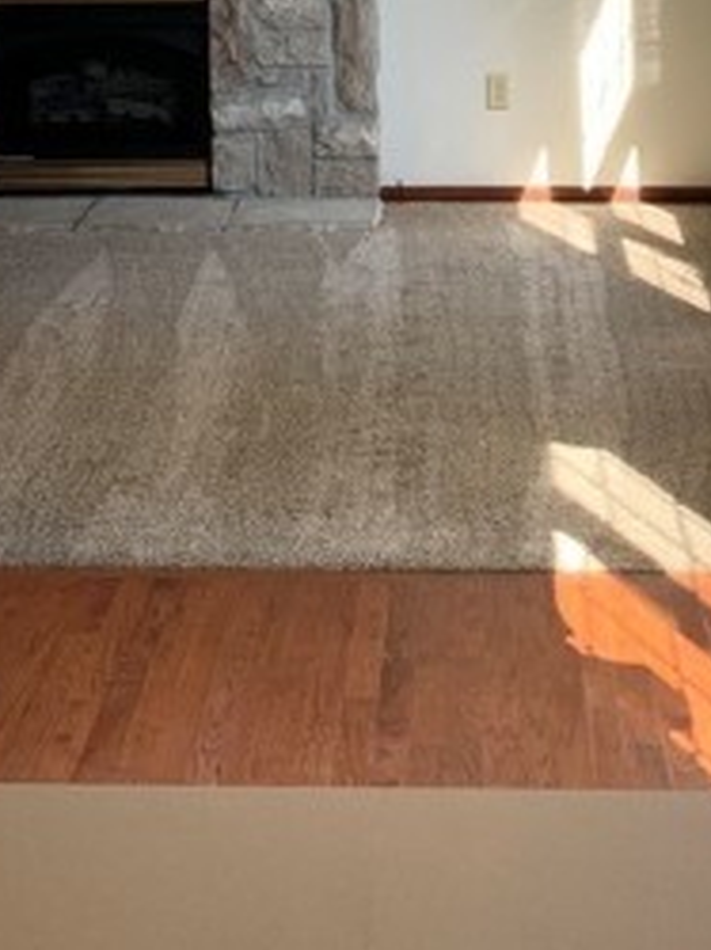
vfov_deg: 22.2
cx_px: 308
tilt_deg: +1.1
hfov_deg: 18.4
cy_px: -255
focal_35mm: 80
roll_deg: +0.9
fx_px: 2195
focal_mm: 4.25
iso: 64
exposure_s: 1/121
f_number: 1.8
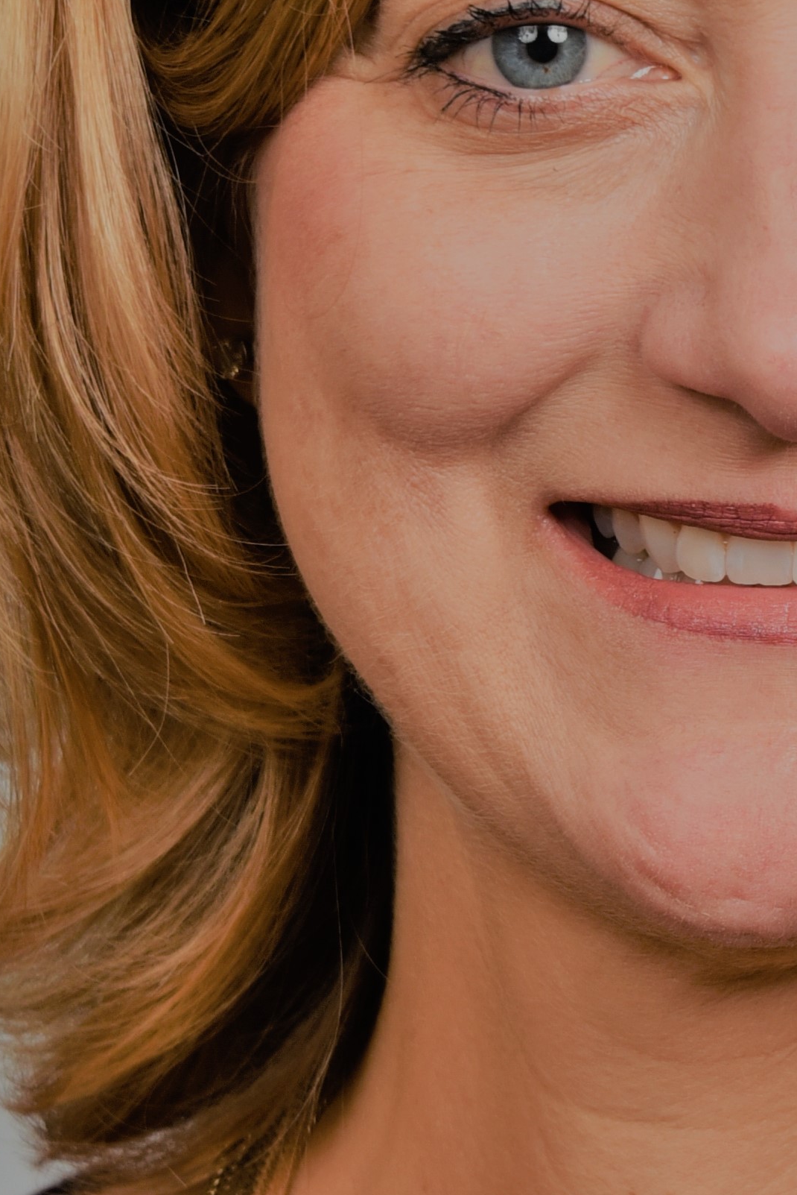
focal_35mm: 243
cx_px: 759
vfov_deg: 8.5
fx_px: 8062
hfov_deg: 5.6
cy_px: 317
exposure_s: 1/125
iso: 250
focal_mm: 105
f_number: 7.1
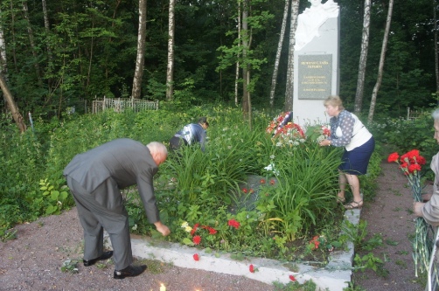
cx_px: 220
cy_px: 146
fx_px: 365
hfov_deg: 62.0
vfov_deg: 43.5
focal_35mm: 30
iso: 800
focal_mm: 20
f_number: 4
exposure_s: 1/30
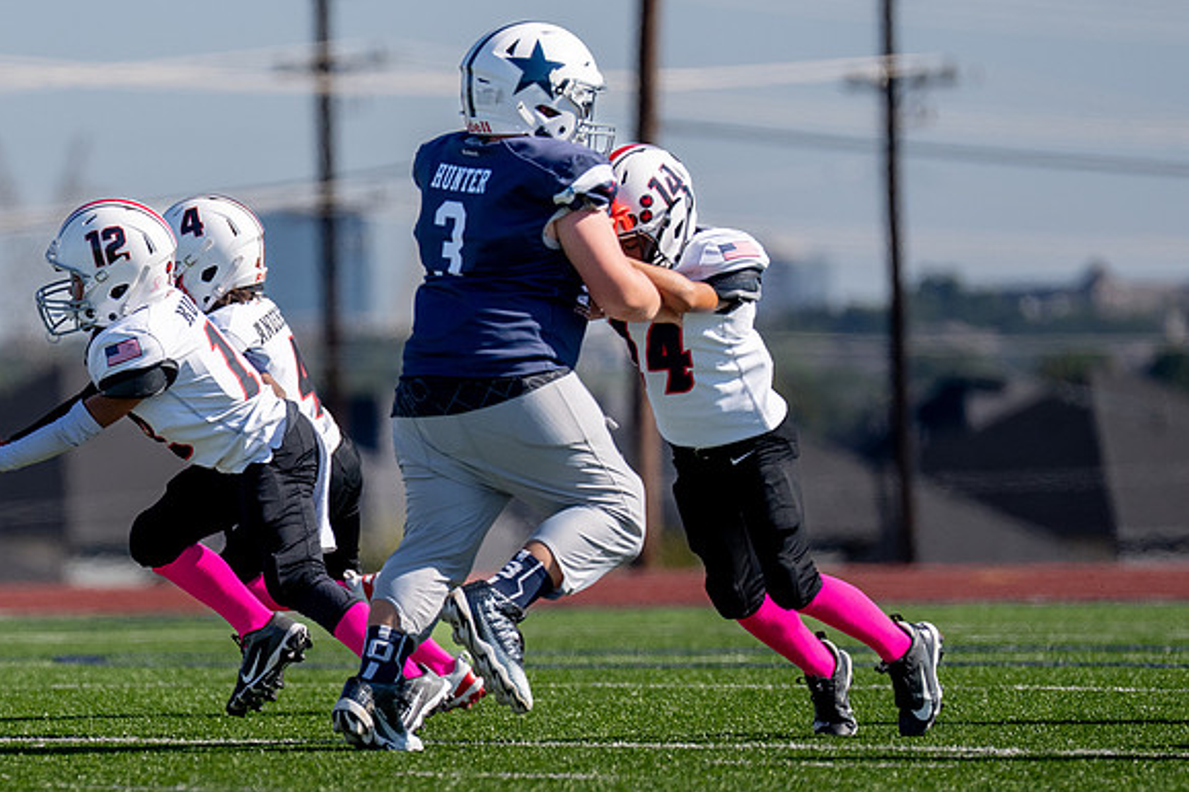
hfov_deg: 4.7
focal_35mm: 436
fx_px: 14395
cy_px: 459
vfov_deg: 3.2
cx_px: 84
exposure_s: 1/4000
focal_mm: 200
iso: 160
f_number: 2.8
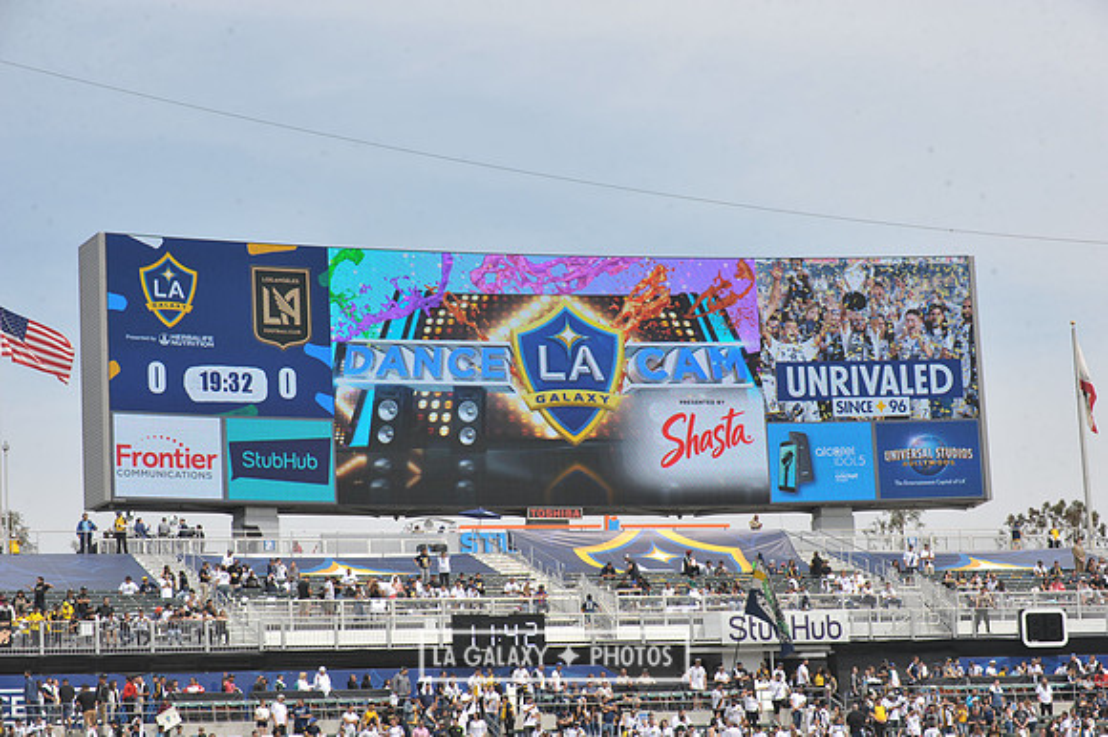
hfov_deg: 20.0
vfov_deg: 13.4
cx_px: 554
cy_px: 368
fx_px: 3137
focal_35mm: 102
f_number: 10
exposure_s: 1/400
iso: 250
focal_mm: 102
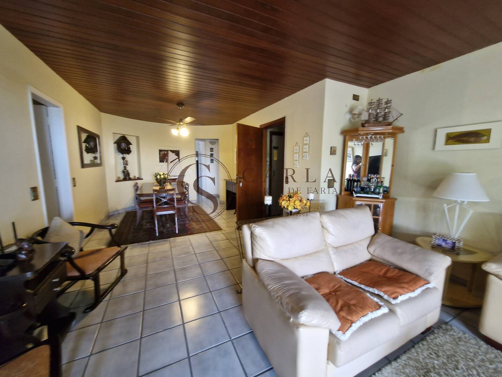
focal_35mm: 13
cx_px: 251
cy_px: 188
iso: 320
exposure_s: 1/30
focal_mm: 1.74
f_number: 2.2
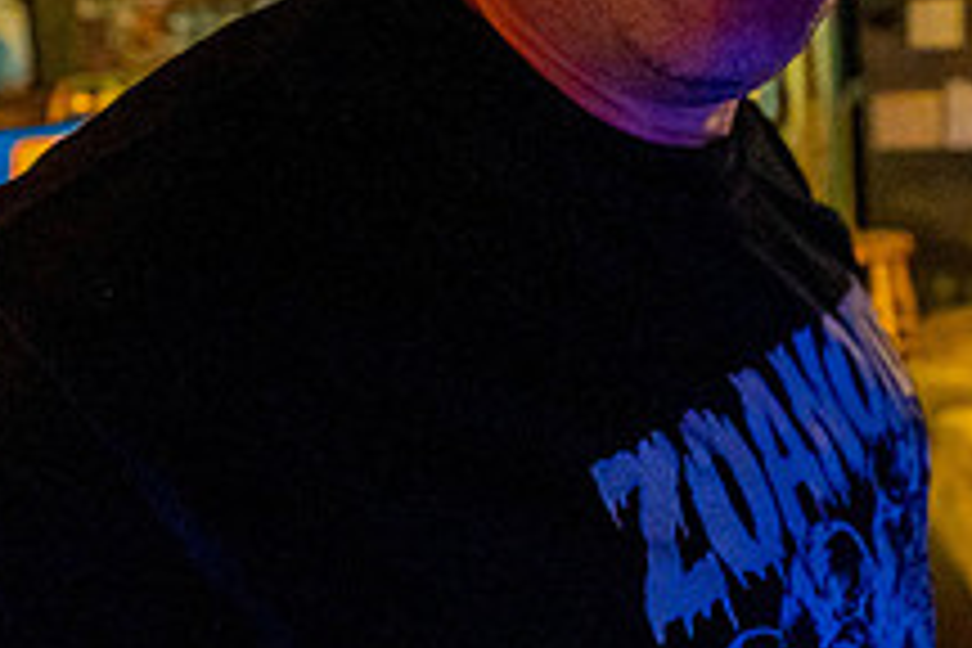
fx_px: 1215
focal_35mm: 45
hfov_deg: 40.8
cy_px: 172
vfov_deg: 29.5
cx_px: 846
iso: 3200
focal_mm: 14
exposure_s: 1/125
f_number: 2.8
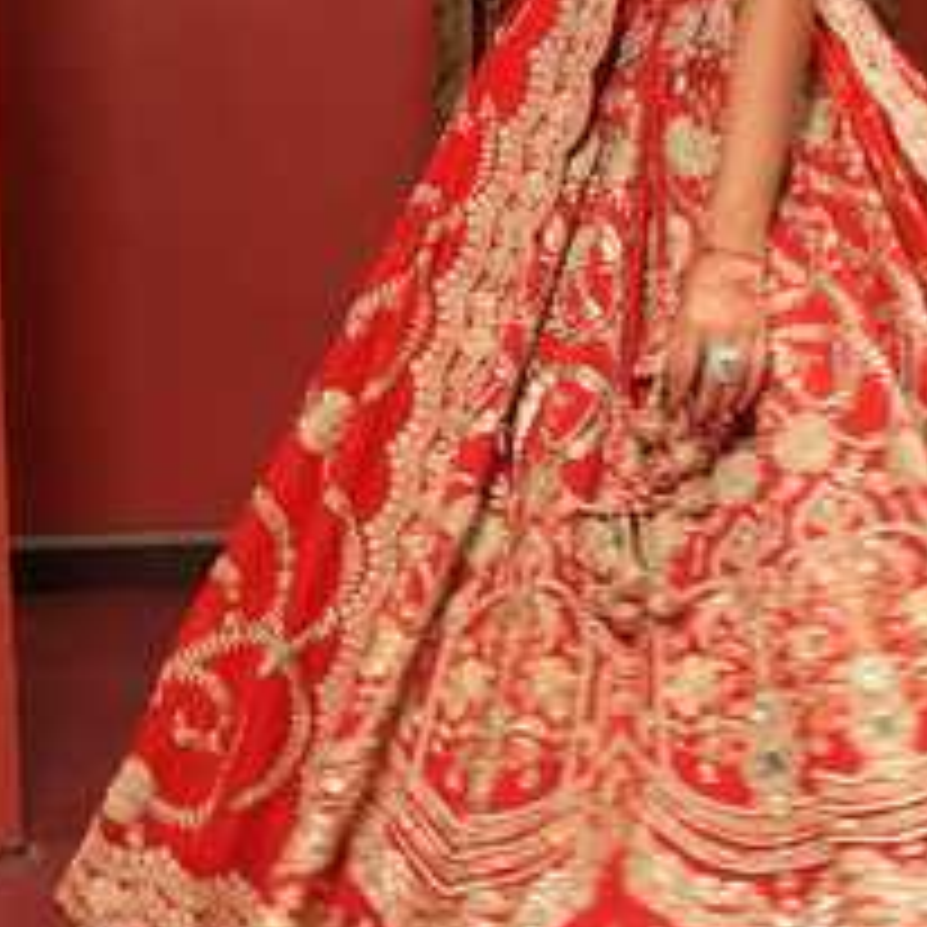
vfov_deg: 22.1
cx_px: 752
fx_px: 2363
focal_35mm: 78
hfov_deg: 21.9
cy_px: 349
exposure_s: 1/100
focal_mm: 24
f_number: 4
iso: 400
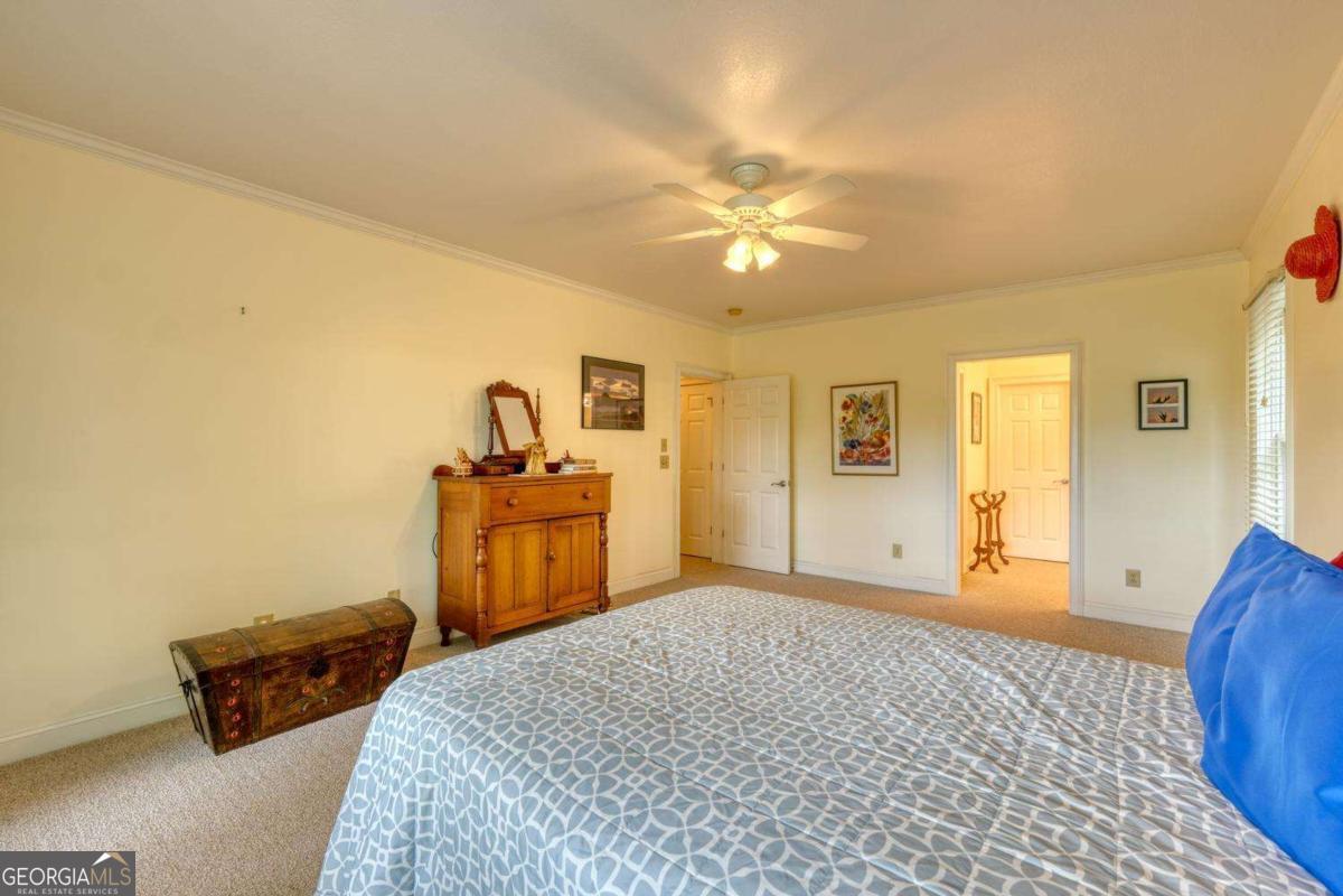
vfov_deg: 77.3
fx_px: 560
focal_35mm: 15
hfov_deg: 100.4
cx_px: 672
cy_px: 448
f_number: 7.1
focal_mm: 10
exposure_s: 1/2
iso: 100
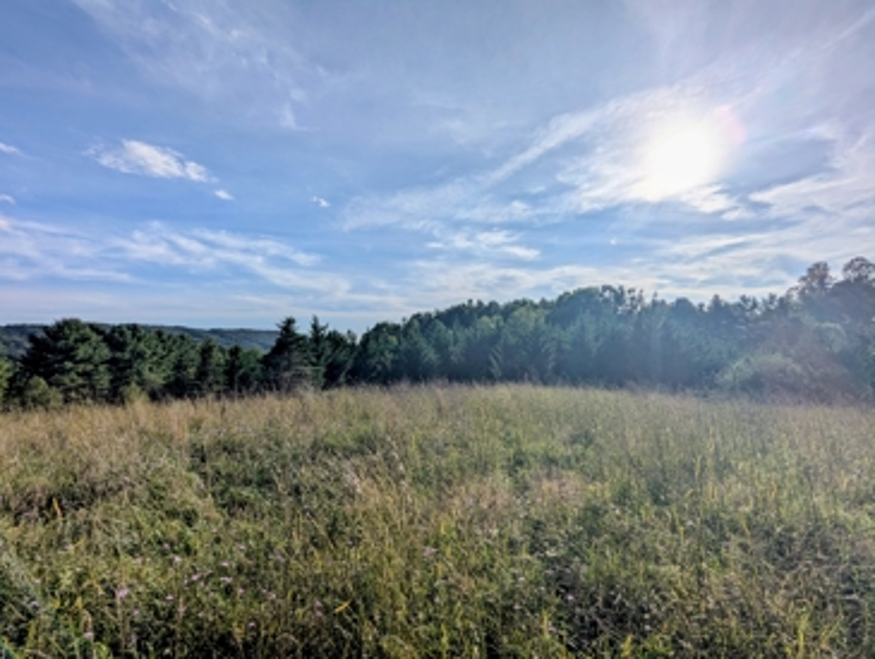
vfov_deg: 78.3
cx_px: 438
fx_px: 405
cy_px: 330
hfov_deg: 94.4
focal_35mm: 16
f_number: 2.2
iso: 56
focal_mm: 2.35
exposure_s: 1/9009
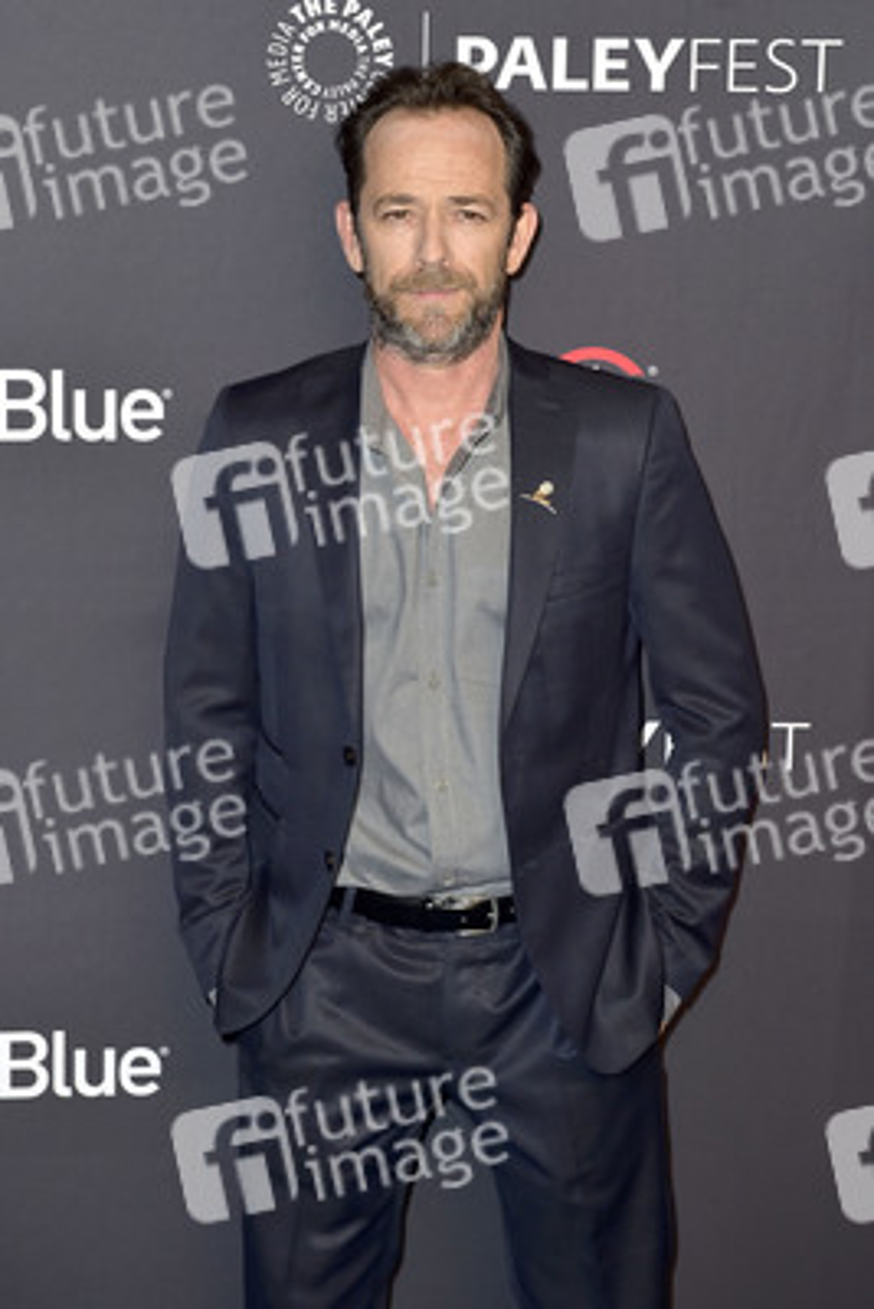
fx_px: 2547
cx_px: 437
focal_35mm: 70
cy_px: 654
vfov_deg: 28.8
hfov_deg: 19.5
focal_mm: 70
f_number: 6.3
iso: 250
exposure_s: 1/250
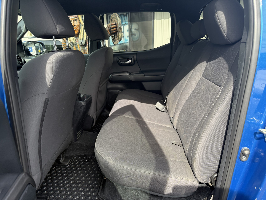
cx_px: 133
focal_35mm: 24
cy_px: 100
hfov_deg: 71.6
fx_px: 184
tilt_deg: -14.4
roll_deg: +1.5
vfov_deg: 56.8
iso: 100
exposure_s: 1/612
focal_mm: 6.76
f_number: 1.78
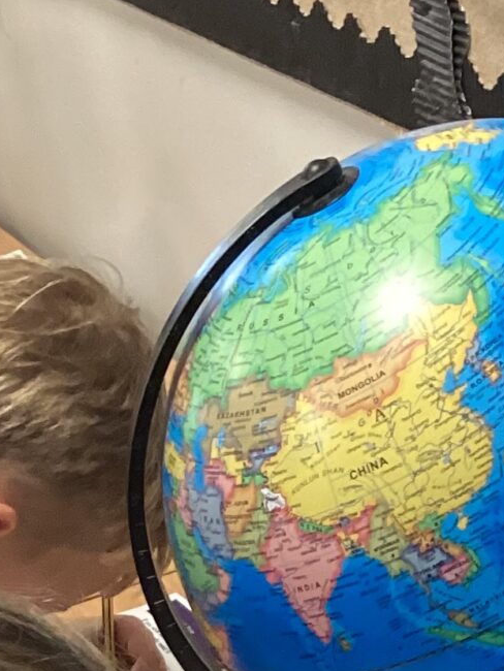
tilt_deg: -35.7
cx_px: 105
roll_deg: +14.4
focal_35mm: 122
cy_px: 1105
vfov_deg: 14.6
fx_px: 2367
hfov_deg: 12.1
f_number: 2.4
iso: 250
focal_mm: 3.3
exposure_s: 1/60
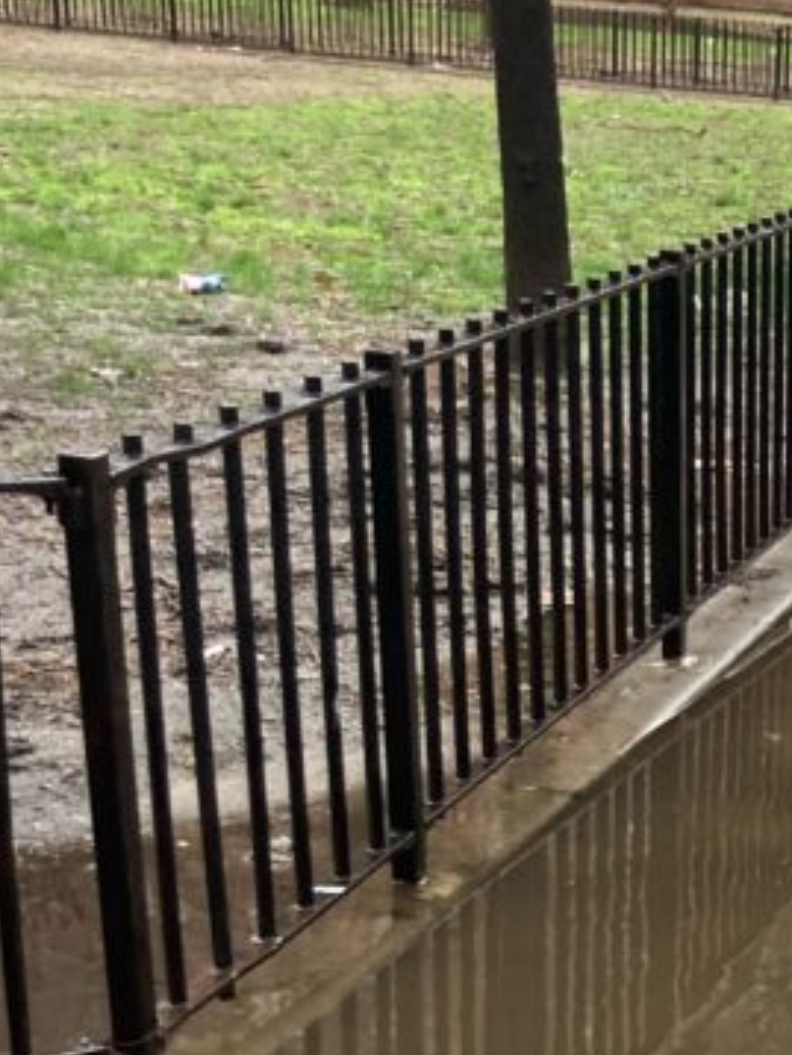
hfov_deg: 17.4
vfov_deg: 22.9
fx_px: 2438
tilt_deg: -25.0
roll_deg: -4.9
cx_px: 1022
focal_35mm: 80
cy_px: 1167
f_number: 1.8
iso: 80
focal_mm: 3.99
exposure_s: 1/82
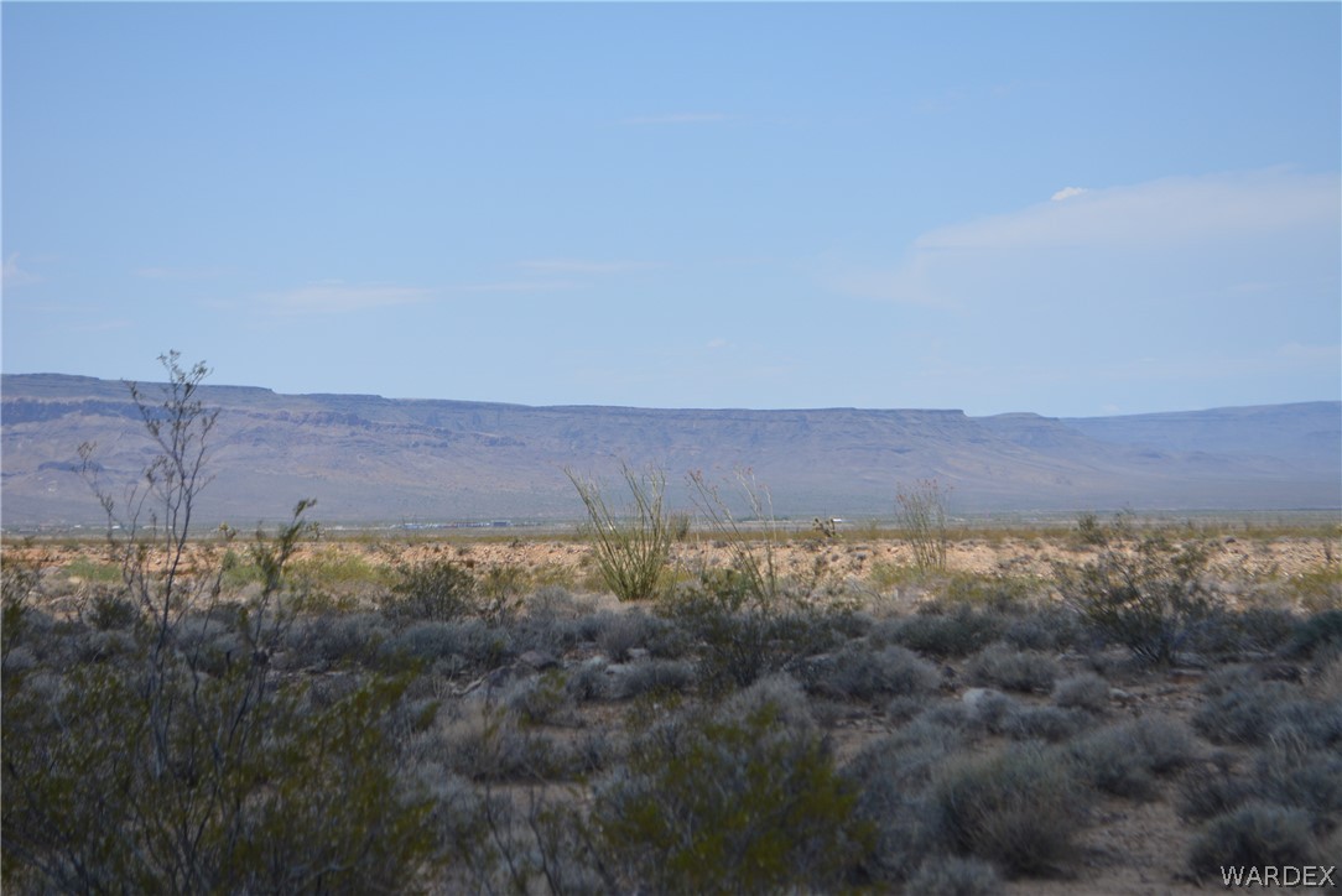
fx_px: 3077
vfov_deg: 16.6
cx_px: 671
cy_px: 448
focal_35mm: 82
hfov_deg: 24.6
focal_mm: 55
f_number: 7.1
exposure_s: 1/1600
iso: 400
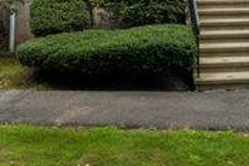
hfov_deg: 47.8
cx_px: 161
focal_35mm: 40
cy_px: -29
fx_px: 277
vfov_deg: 29.2
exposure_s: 1/13
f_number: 22
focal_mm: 14
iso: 100
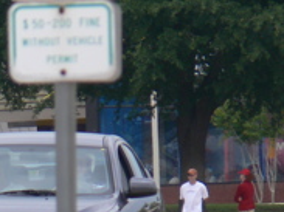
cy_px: 223
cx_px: -163
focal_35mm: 1470
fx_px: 12052
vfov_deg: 1.0
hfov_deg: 1.3
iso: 80
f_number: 5.6
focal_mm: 88.8
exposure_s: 1/320
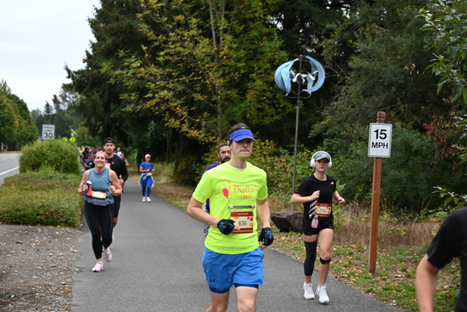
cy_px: 156
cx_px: 234
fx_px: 908
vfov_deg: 19.5
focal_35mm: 70
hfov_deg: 28.8
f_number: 6
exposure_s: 1/125
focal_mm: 70
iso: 500
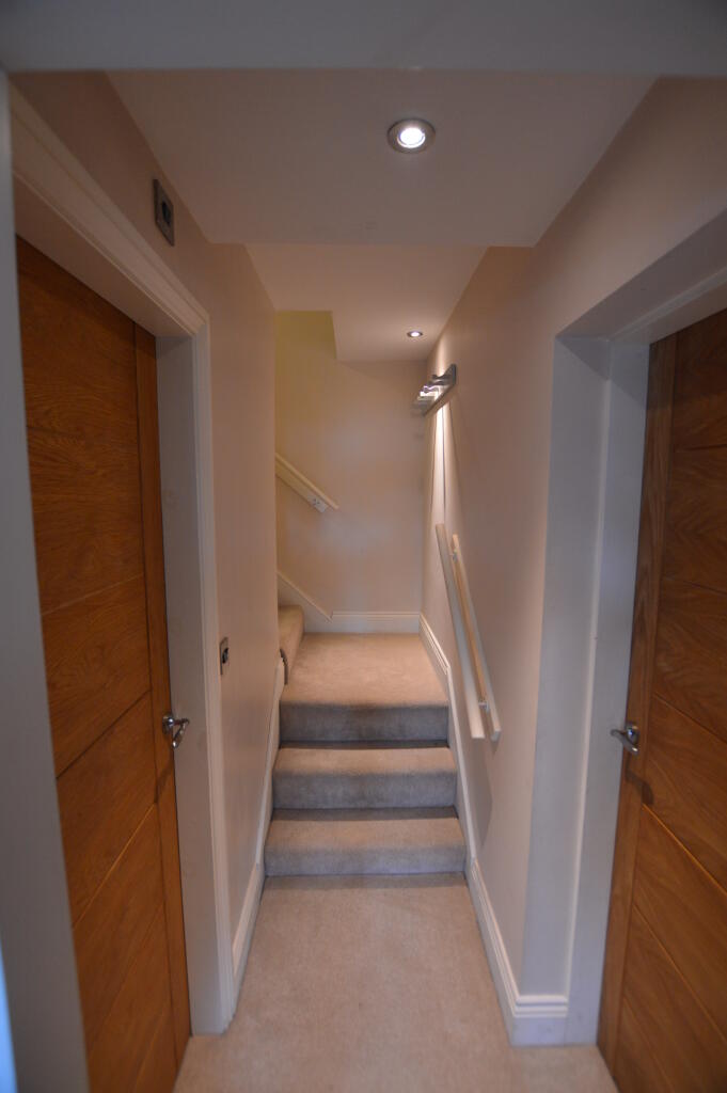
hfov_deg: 77.2
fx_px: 455
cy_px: 546
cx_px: 364
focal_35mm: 15
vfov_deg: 100.4
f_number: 3.5
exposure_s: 1/60
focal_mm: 10
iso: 720
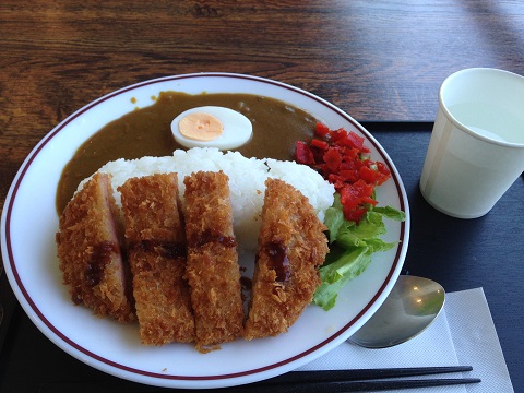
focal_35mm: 33
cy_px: 196
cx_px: 262
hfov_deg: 55.4
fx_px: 500
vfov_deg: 42.9
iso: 80
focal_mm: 4.12
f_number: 2.4
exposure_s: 1/120
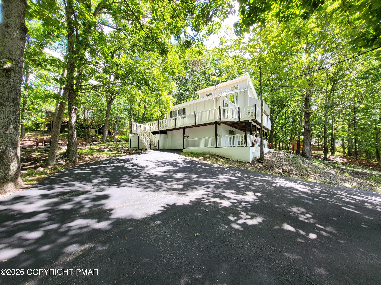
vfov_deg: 89.9
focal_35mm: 13
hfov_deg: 106.2
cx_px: 190
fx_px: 143
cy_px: 142
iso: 32
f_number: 2.2
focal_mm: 1.74
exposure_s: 1/120
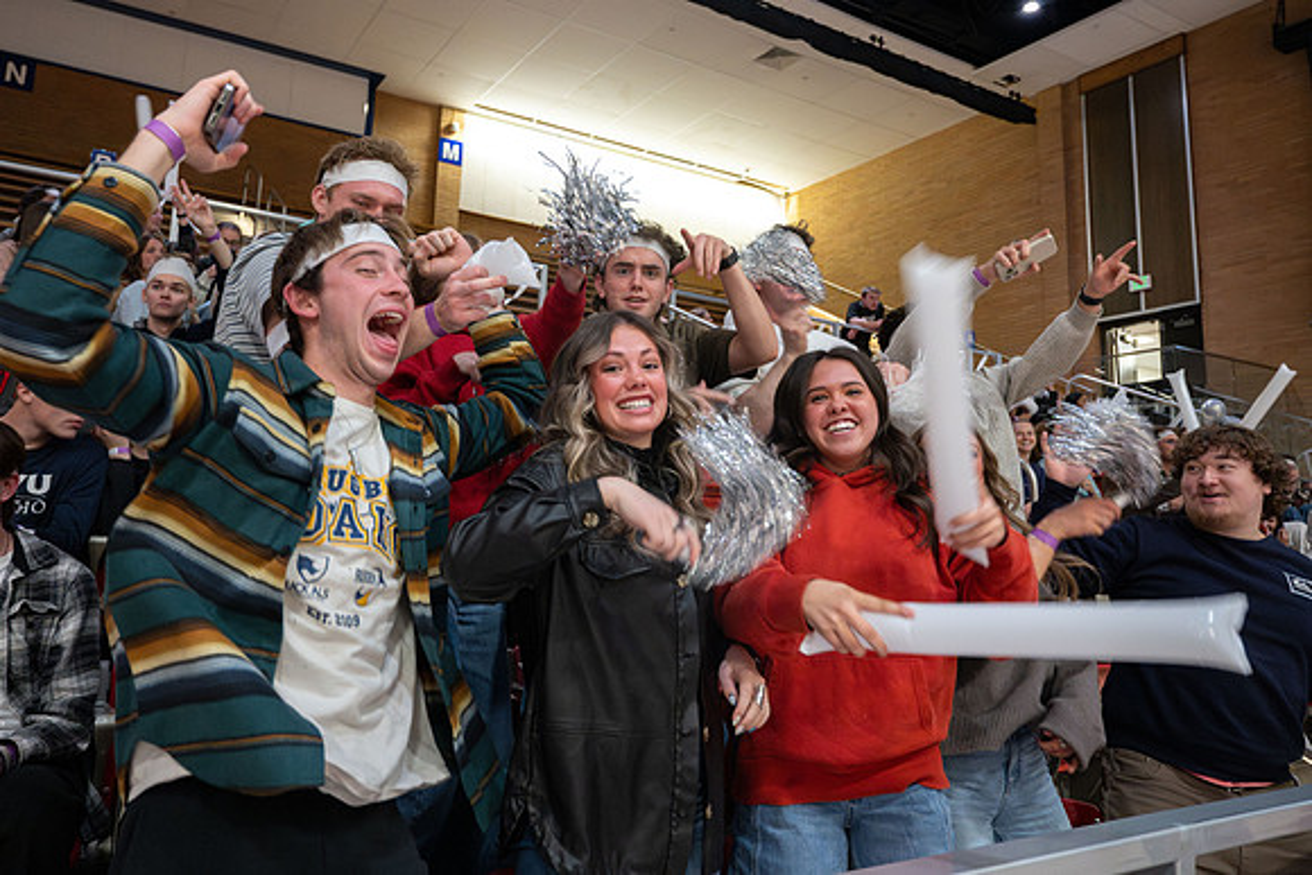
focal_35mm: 28
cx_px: 628
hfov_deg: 65.9
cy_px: 369
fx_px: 1012
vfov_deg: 46.6
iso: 6400
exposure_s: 1/250
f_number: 4
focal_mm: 24
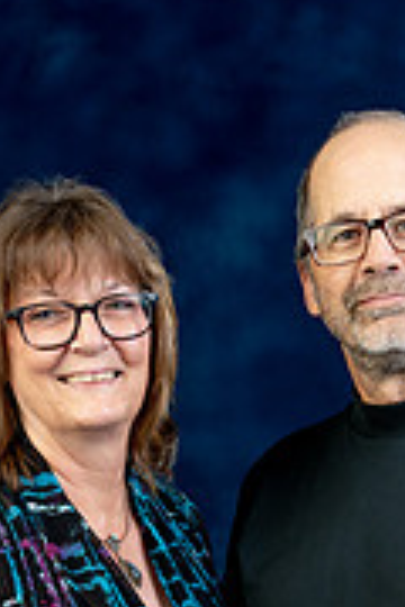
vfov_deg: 18.1
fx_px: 1856
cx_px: 256
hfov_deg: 12.4
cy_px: 627
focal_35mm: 110
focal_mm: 44
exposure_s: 1/200
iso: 200
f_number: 4.5
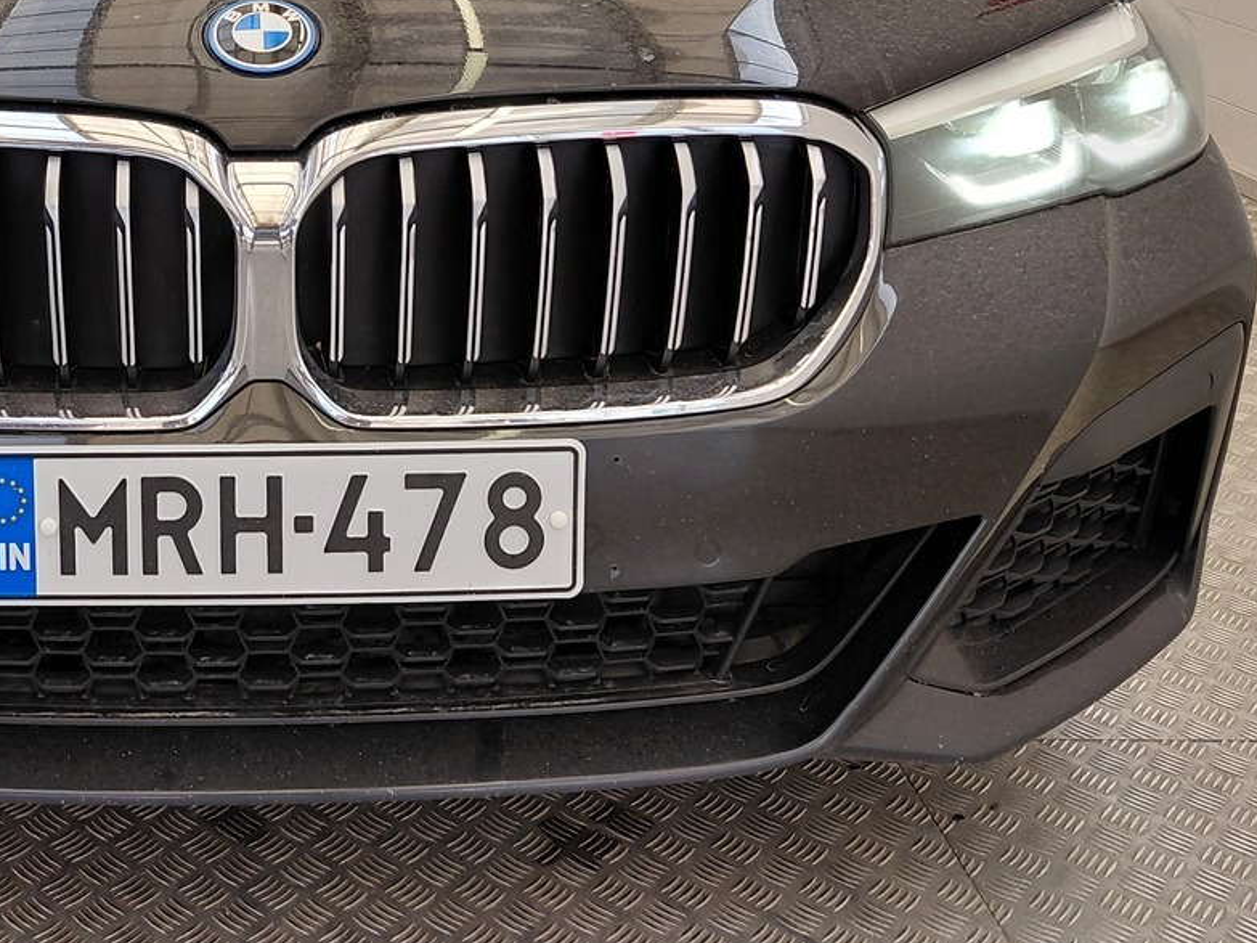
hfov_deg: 39.1
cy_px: 112
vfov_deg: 30.3
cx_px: 193
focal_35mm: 46
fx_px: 1670
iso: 50
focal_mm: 4.69
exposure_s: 1/267
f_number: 1.8
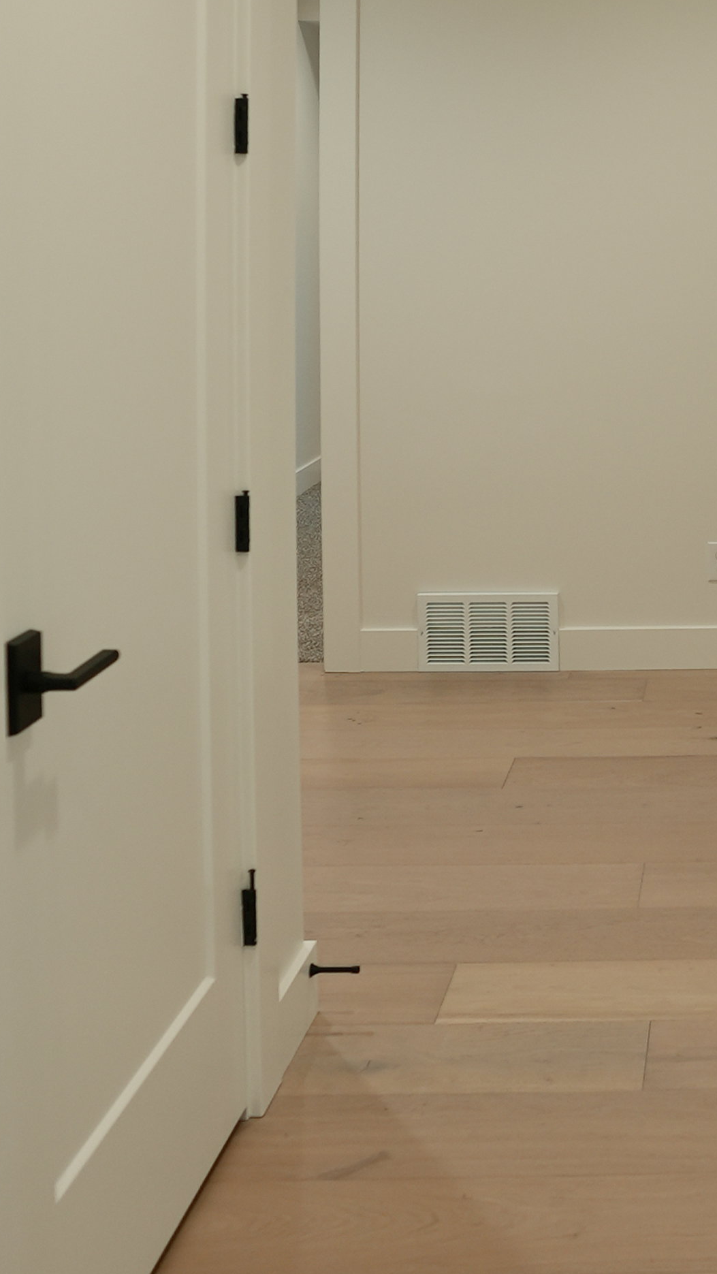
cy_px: 759
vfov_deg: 52.5
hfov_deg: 26.8
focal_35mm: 38
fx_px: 1284
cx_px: 910
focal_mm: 16
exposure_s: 1/100
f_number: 3.2
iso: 250
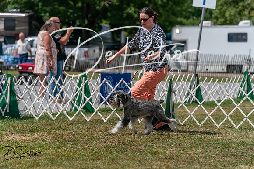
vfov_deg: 7.7
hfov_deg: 11.5
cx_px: 127
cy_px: 84
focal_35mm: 179
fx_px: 1263
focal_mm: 179
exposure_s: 1/2000
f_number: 5
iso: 160
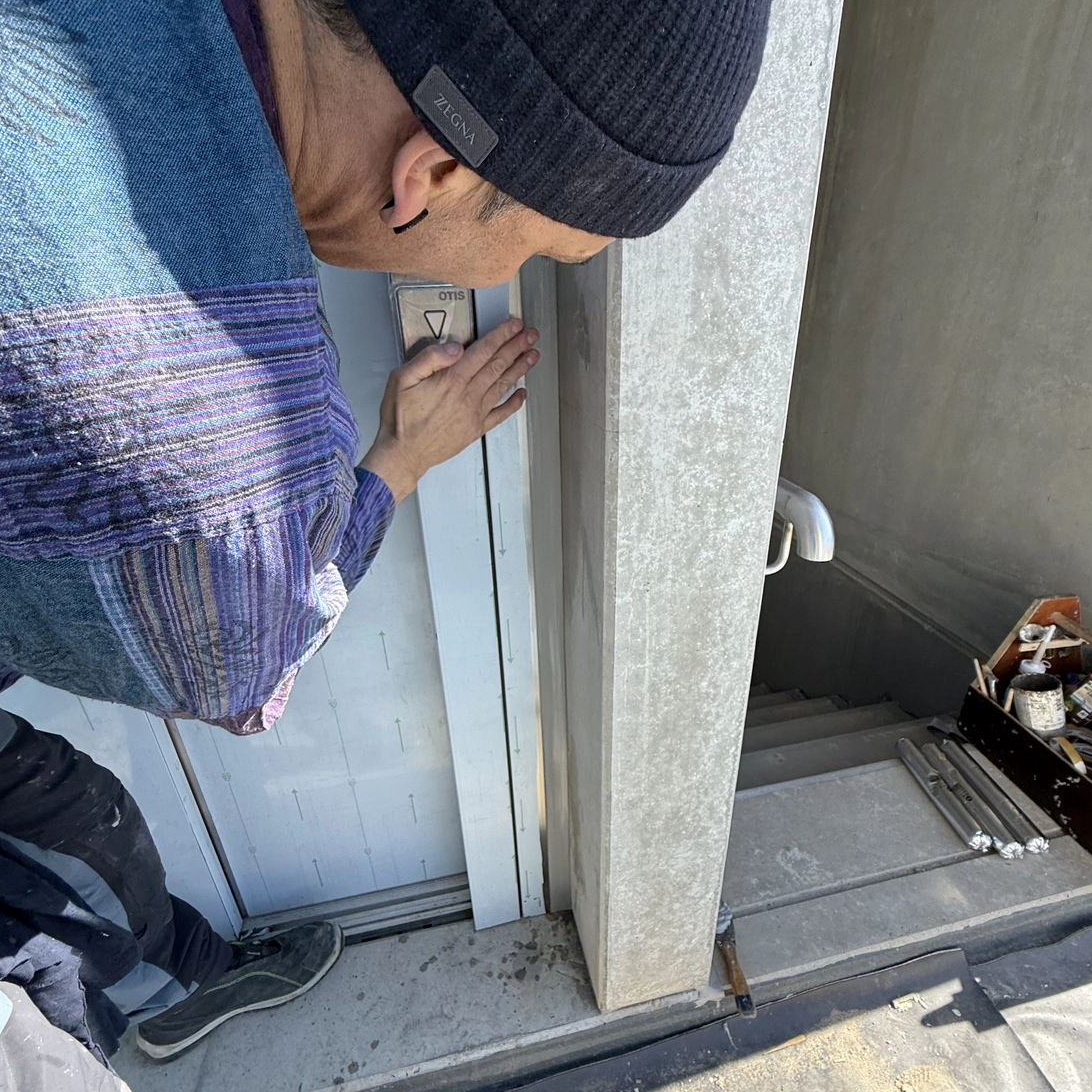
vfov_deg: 83.9
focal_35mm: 17
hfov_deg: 84.0
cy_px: 562
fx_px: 607
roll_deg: +2.1
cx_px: 554
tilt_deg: -23.9
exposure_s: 1/408
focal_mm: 2.22
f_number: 2.2
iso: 50
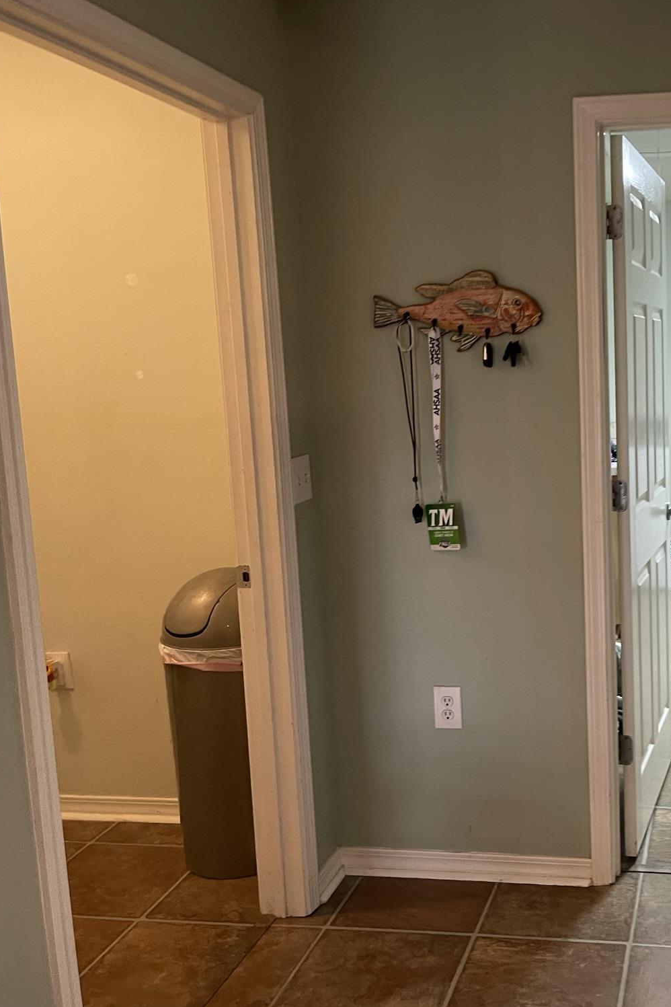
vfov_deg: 51.9
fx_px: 1034
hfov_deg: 34.1
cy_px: 498
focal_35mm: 37
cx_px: 595
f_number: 1.6
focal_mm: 5.1
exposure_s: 1/60
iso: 160
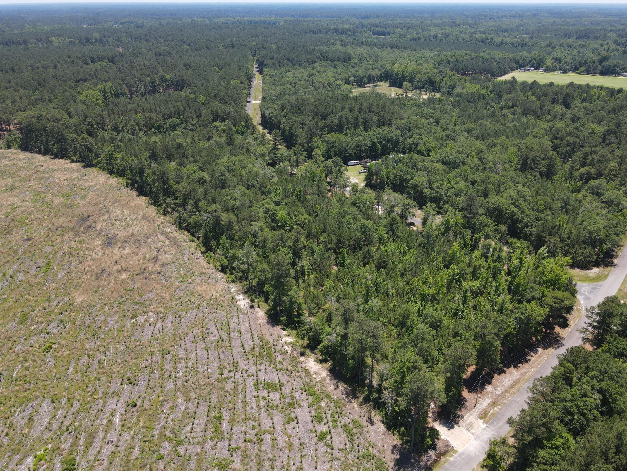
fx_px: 471
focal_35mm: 26
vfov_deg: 53.0
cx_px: 339
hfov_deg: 67.2
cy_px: 248
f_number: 2.8
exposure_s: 1/350
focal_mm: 4.5
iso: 100
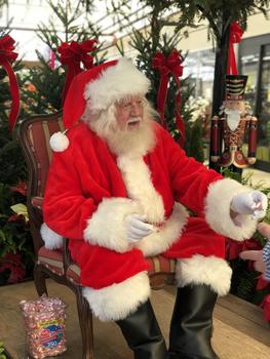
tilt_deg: -7.7
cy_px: 180
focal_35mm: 52
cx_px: 135
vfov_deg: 36.8
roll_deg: -2.9
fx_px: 540
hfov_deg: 28.1
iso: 32
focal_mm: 6
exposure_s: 1/60
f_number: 2.4
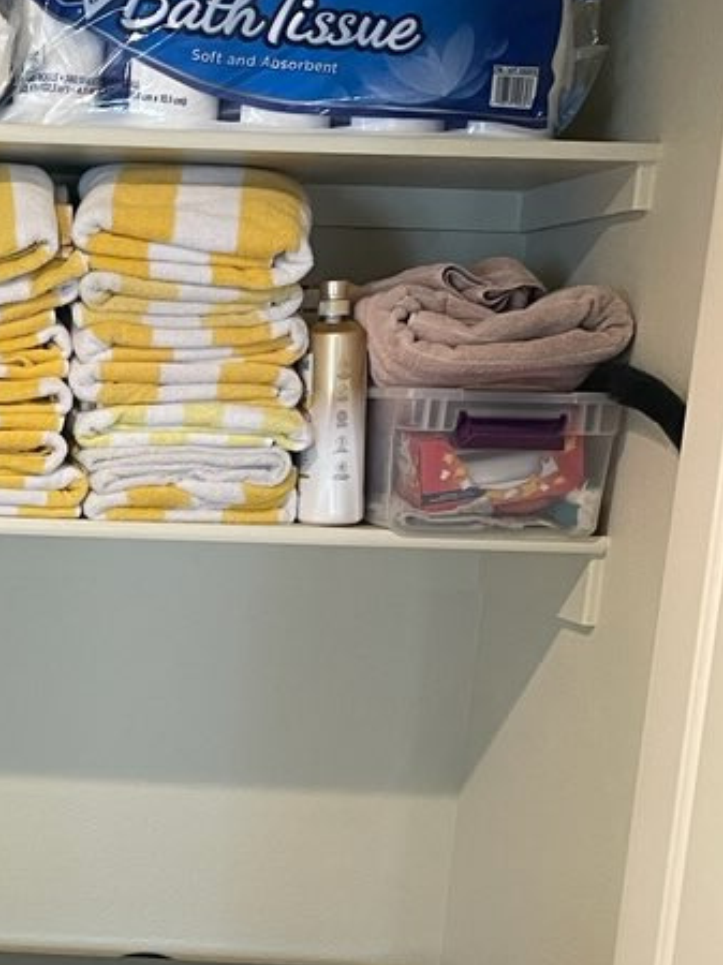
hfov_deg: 18.3
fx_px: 2063
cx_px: -264
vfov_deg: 25.8
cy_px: 800
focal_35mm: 74
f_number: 1.6
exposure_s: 1/60
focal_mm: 4.2
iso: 125
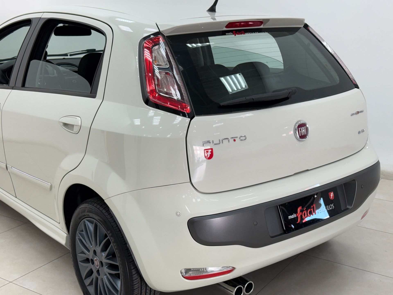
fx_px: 545
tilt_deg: -15.0
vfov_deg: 30.3
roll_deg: +0.1
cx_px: 196
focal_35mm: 48
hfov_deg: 39.7
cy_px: 148
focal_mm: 6.76
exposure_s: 1/120
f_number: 1.78
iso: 64
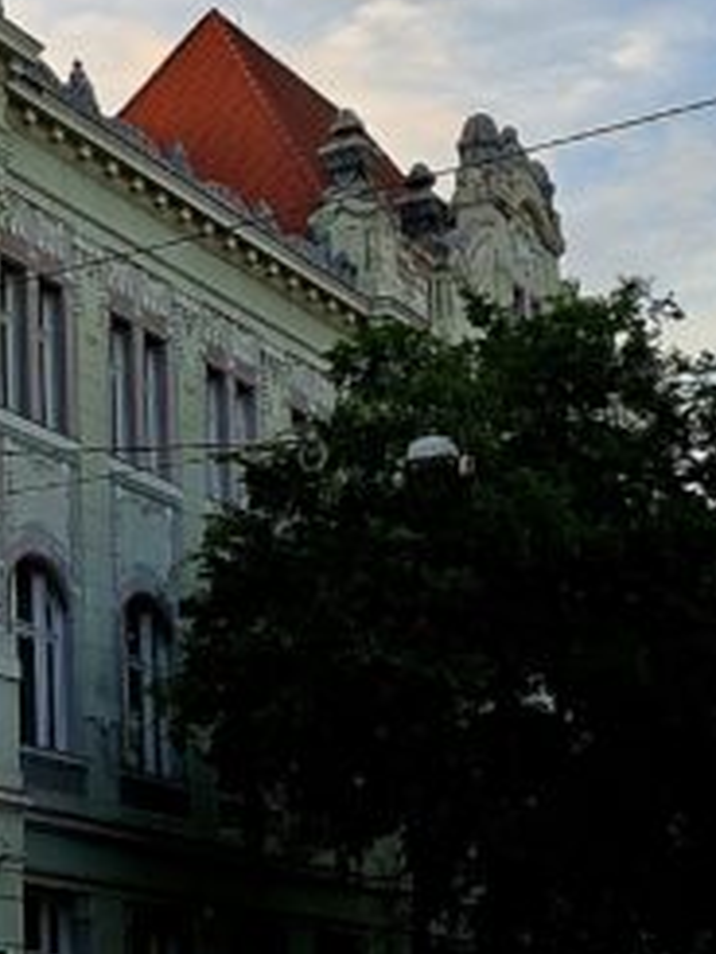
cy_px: 561
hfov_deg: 14.9
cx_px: -128
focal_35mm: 96
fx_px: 2645
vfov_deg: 20.4
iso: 50
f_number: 1.8
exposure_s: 1/345
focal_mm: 5.54
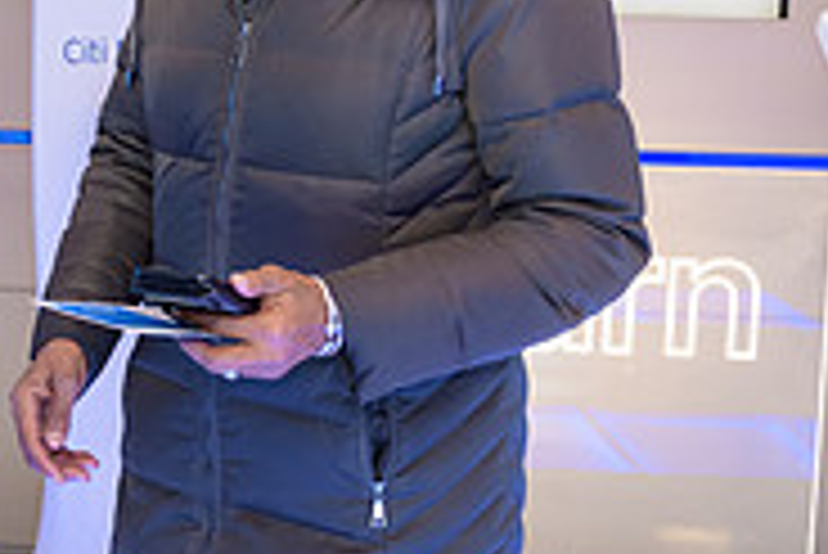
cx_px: -171
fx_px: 1887
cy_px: -29
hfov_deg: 22.7
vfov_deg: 16.3
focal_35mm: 82
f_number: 3.2
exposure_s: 1/125
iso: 1000
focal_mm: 26
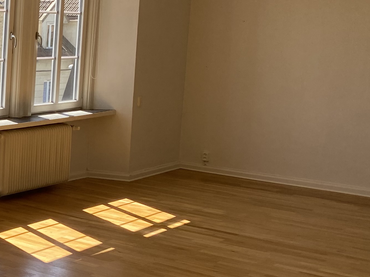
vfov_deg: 18.9
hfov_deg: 21.3
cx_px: -175
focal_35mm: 78
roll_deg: -1.6
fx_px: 834
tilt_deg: -7.2
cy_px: 111
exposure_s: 1/449
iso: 32
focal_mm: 4.25
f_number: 1.8
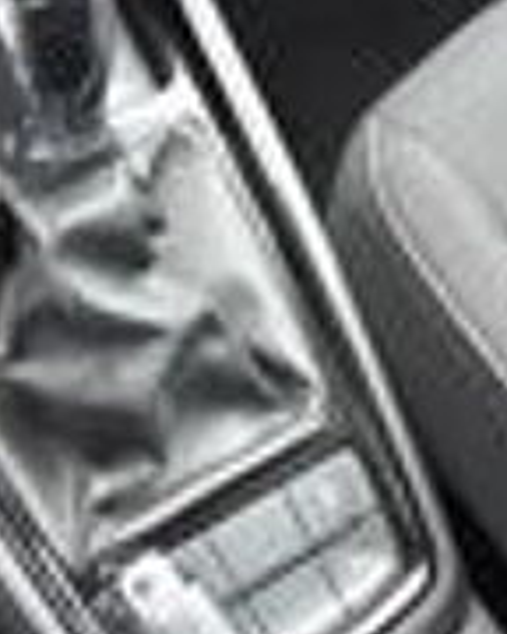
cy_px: 206
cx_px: 183
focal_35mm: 75
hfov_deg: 20.4
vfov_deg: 25.2
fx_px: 1407
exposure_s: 1/60
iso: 800
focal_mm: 20
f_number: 3.8
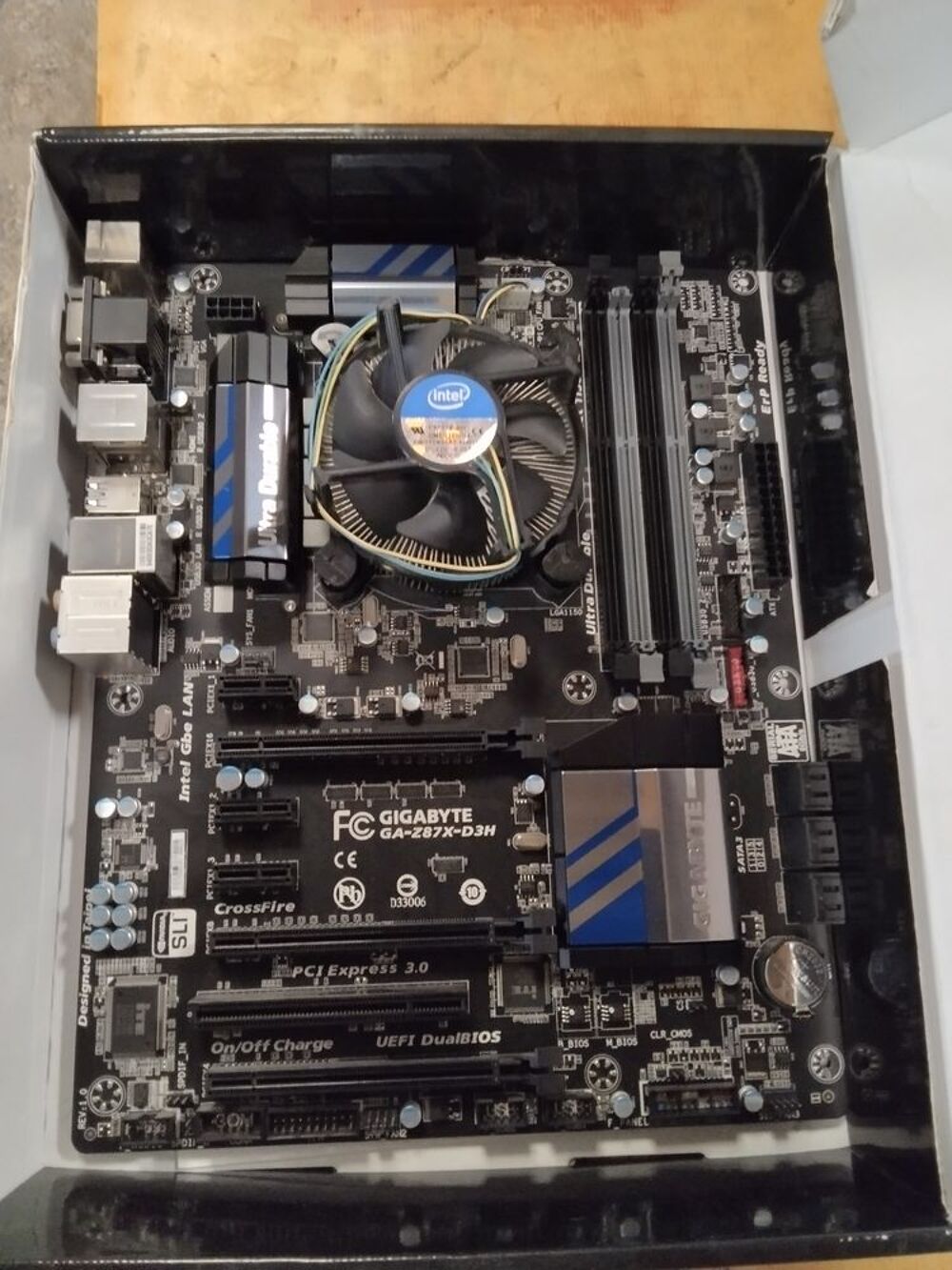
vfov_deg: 67.3
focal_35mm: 26
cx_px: 476
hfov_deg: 53.1
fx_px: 953
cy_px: 635
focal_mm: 2.78
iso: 422
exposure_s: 1/25
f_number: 2
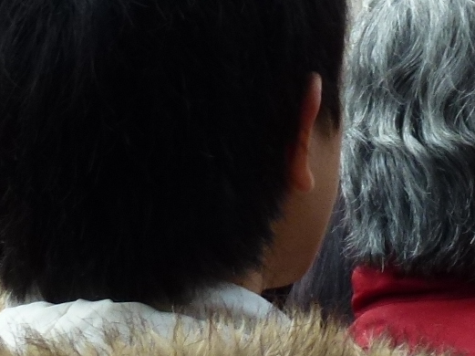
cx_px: 343
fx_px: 4100
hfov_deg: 6.6
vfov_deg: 4.9
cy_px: -285
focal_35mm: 299
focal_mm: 13.6
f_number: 4.7
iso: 125
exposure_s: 1/80
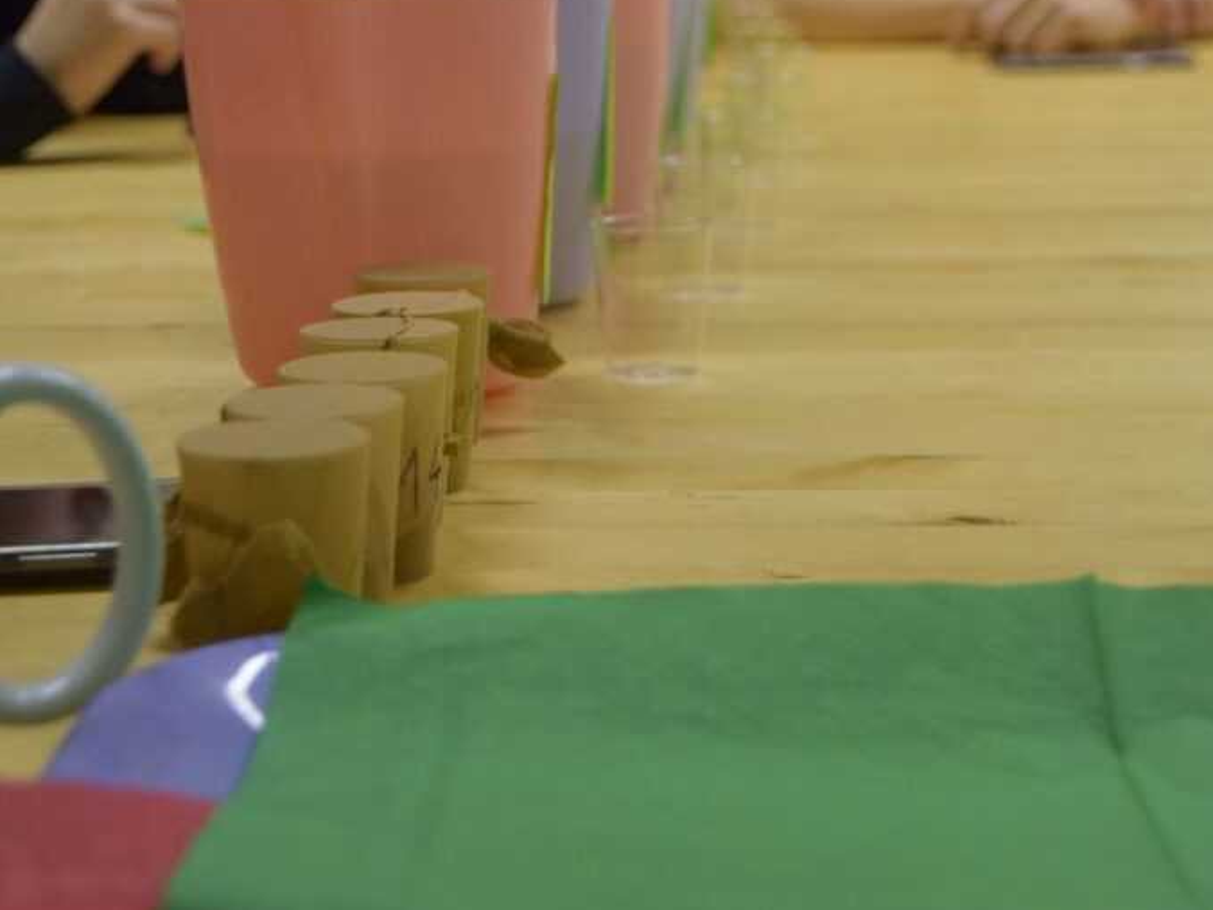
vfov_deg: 17.6
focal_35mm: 83
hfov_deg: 23.6
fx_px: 2908
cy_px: 188
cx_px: 611
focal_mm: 38
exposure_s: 1/60
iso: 720
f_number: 4.5
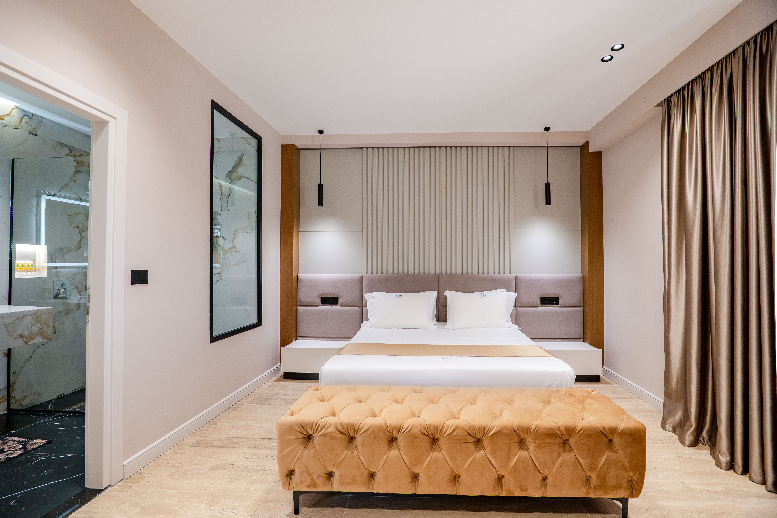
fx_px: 345
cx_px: 388
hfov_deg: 96.7
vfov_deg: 73.7
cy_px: 259
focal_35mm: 16
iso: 640
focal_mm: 16
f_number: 4
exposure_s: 1/60
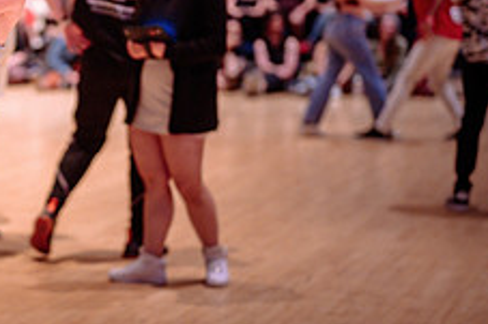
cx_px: 26
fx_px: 1734
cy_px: 156
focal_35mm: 128
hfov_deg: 15.8
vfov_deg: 10.7
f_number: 1.2
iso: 1600
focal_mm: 50
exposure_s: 1/250
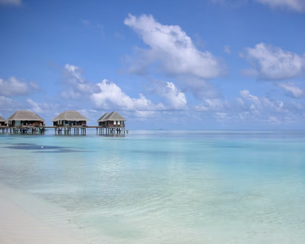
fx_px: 334
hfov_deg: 49.1
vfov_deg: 40.1
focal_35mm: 37
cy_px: 121
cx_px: 160
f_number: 8.5
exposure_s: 1/136
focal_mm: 5.8
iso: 50
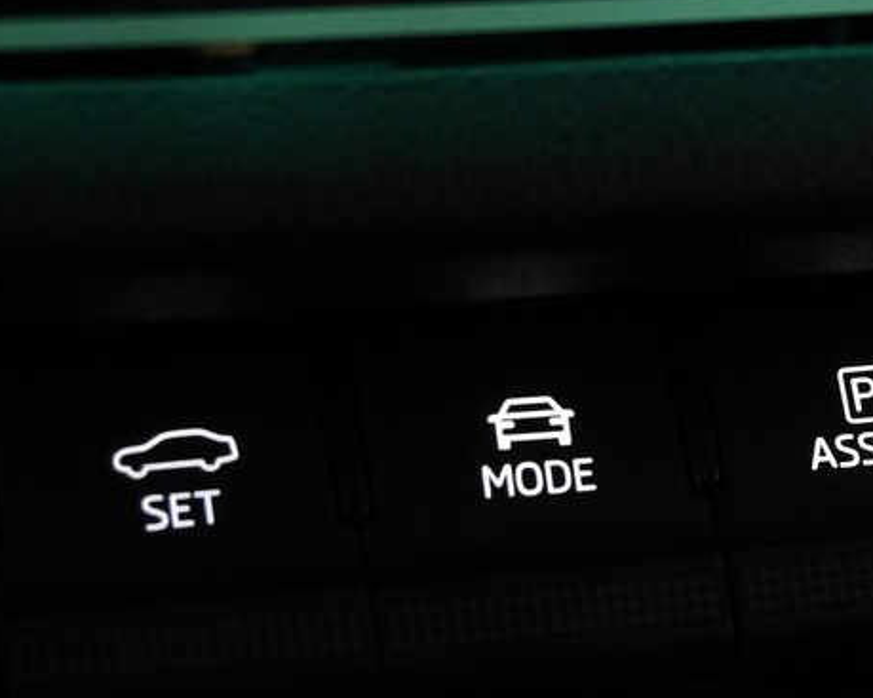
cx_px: 1286
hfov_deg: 12.2
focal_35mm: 151
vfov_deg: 10.2
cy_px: 407
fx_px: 3913
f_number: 4.8
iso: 2500
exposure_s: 1/50
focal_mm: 30.5
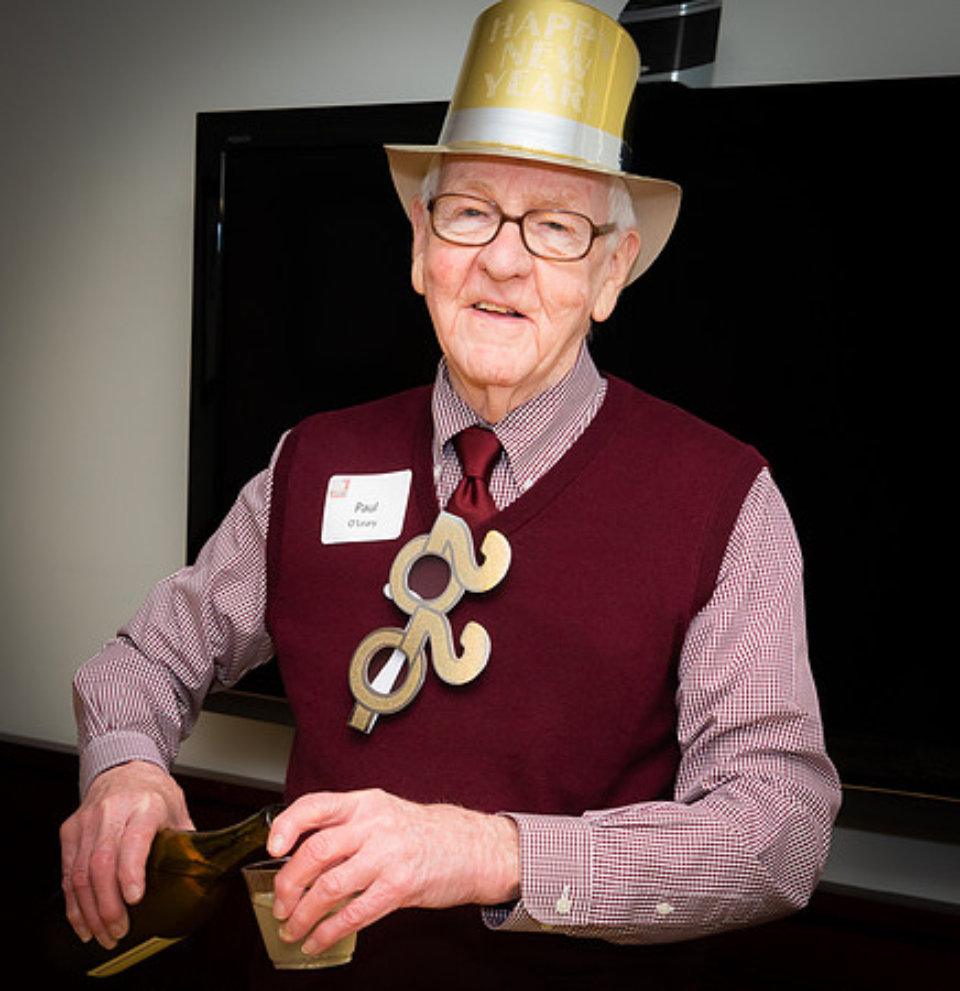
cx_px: 480
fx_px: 2400
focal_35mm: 75
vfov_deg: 23.3
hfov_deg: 22.6
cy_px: 584
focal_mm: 38
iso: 500
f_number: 7.1
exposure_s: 1/60
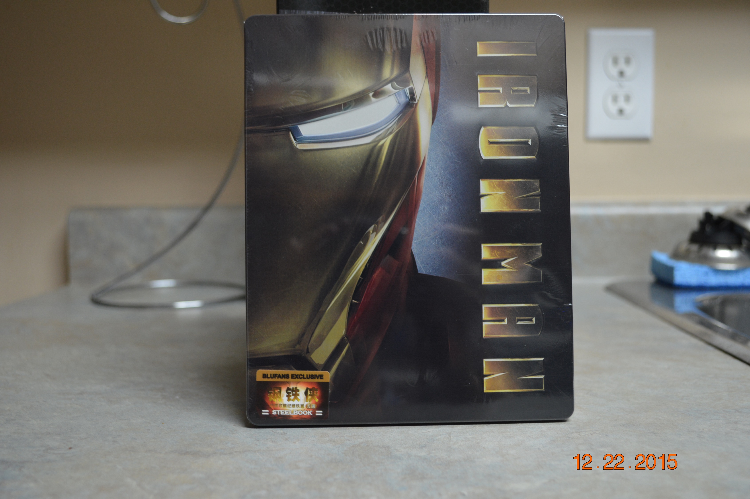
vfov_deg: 36.8
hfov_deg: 53.2
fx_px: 749
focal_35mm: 36
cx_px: 375
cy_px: 250
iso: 400
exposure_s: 1/15
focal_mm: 24
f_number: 4
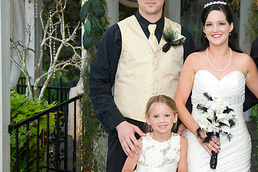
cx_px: 205
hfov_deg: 27.9
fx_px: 508
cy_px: 87
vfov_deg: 19.1
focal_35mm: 71
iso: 800
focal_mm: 42
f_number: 2.8
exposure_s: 1/125
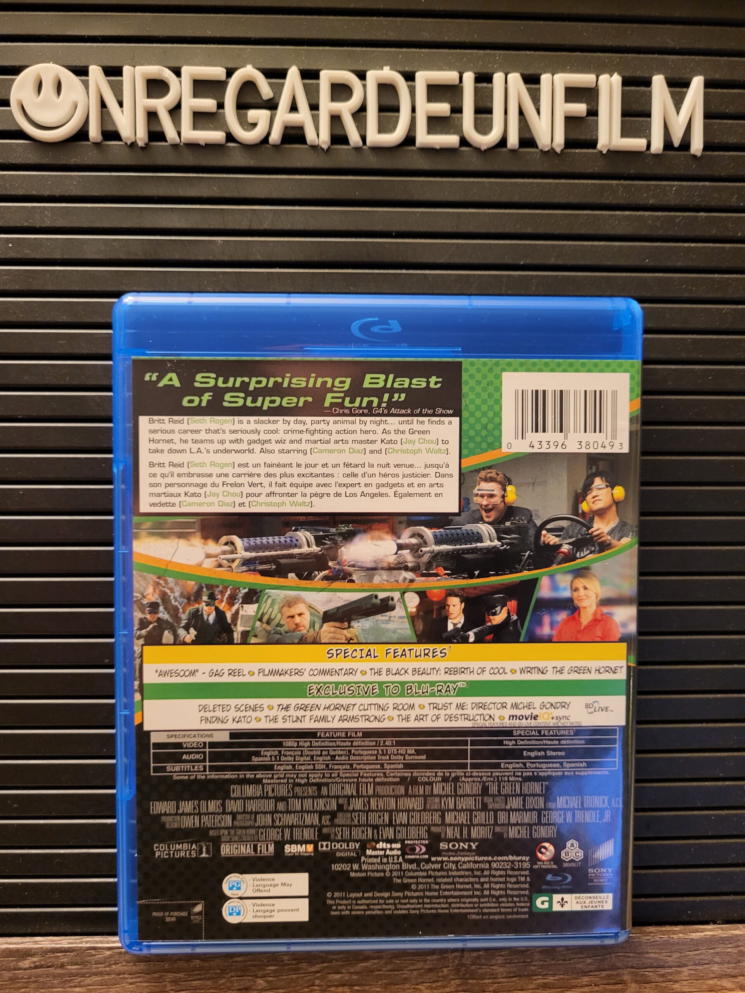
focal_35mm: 26
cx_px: 372
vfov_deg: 67.3
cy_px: 496
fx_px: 746
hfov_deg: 53.1
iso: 640
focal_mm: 5.4
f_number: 1.8
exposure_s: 1/30
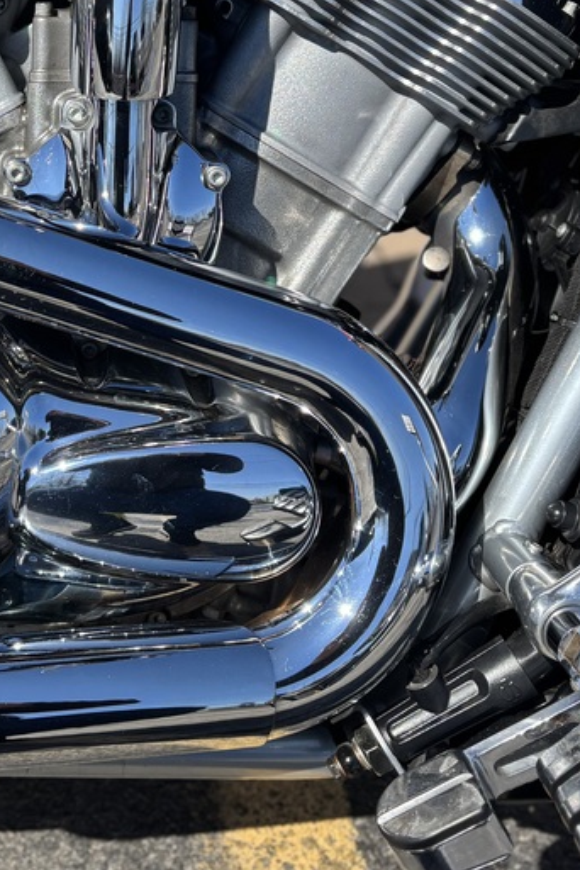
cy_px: 248
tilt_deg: -27.5
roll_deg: -1.9
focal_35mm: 54
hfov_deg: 24.2
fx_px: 1305
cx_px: 36
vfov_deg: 36.2
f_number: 1.6
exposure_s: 1/2342
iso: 50
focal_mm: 5.96
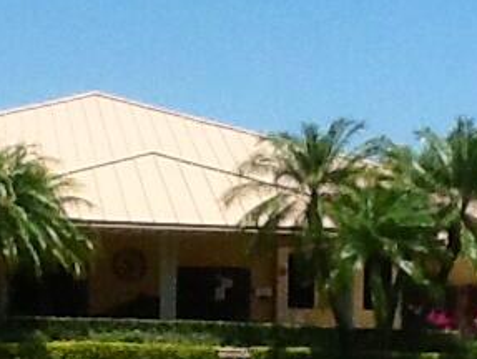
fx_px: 2028
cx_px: 179
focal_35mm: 147
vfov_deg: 10.1
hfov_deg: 13.4
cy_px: 156
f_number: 2.4
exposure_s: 1/2058
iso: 50
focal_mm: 2.03
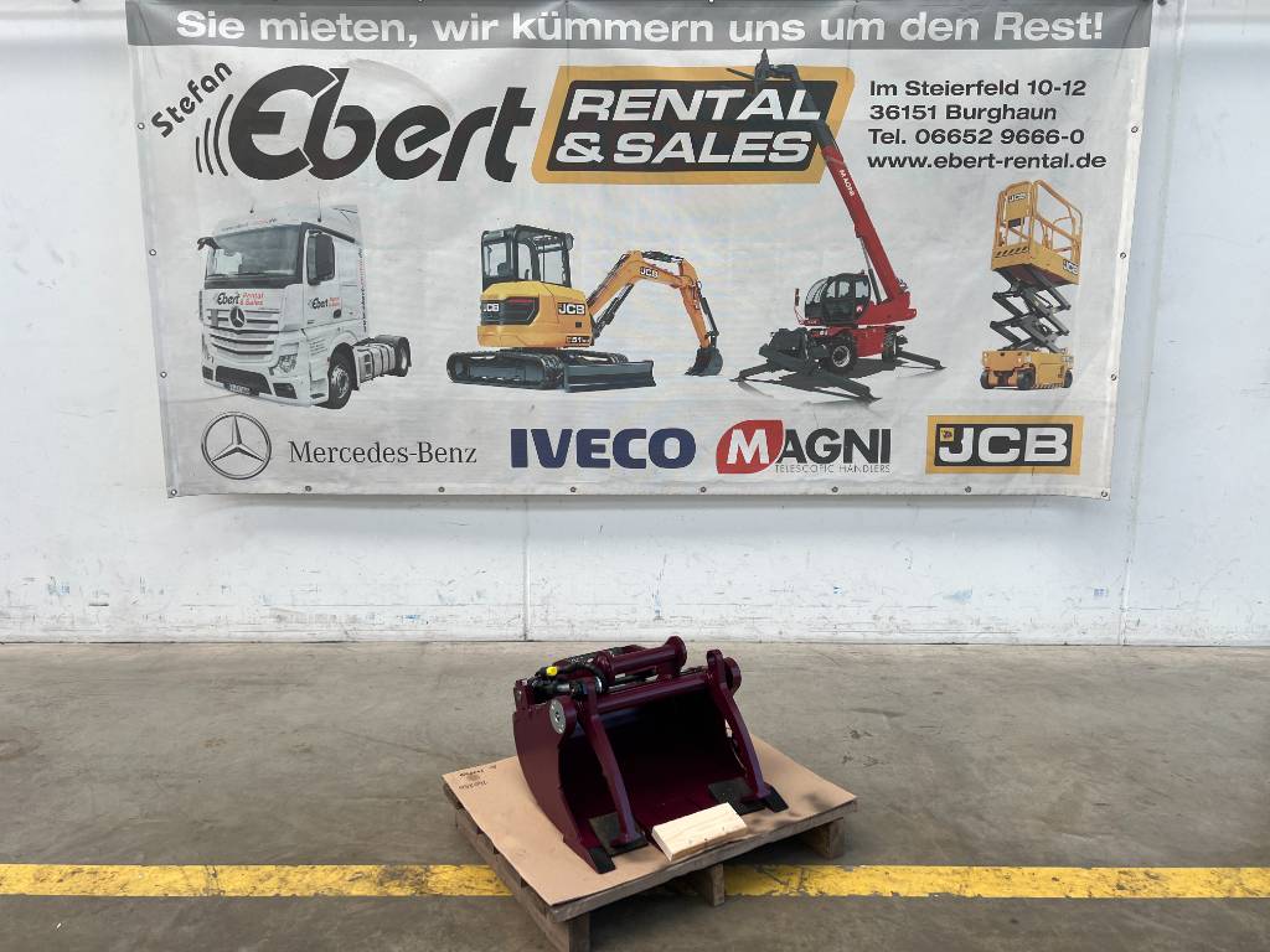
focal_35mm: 26
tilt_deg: -10.2
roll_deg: +0.3
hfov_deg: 67.3
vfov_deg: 53.1
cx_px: 635
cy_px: 476
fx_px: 954
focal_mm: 5.7
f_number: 1.5
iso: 50
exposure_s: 1/763
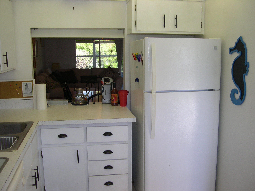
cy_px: 96
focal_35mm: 38
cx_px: 128
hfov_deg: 49.0
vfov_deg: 37.7
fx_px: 280
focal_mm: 8
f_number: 2.8
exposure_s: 1/86.7
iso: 100
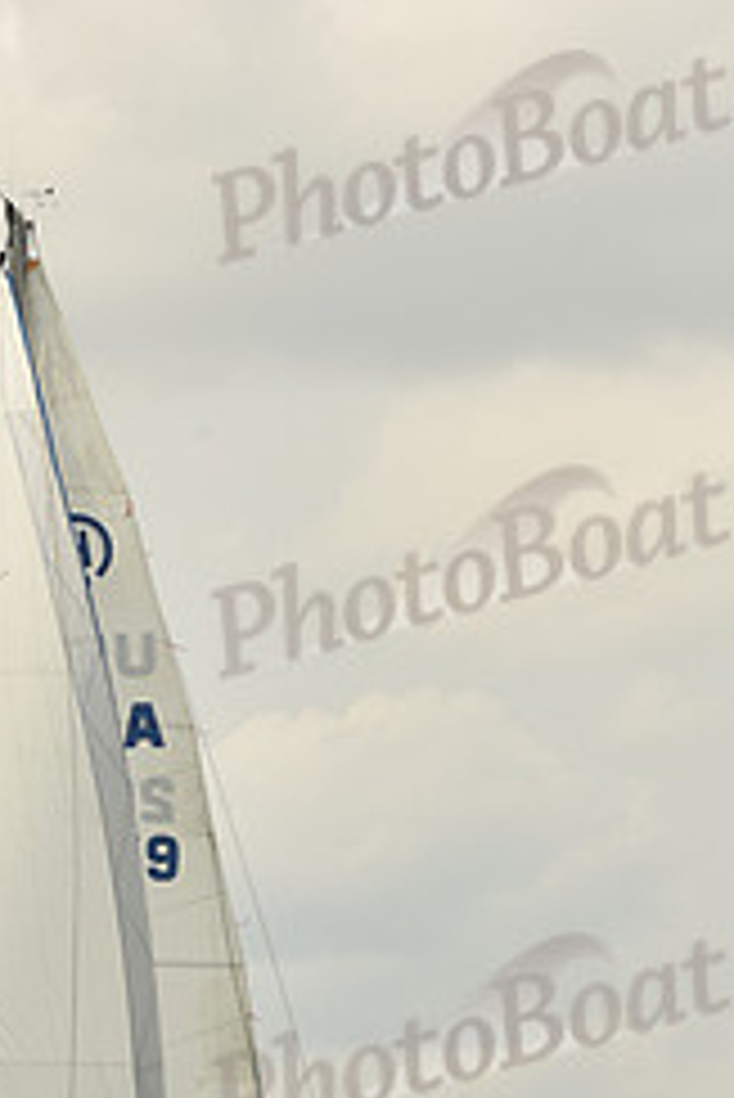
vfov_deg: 10.5
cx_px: -20
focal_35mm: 195
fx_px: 5955
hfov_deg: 7.0
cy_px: 860
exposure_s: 1/640
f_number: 11
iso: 250
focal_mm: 82
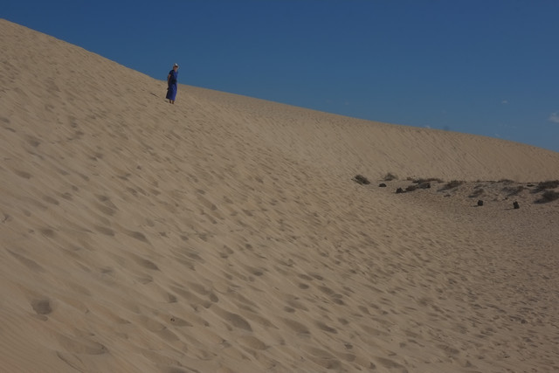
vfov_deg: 32.6
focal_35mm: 41
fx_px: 637
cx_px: 280
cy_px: 186
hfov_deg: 47.4
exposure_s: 1/500
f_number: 16
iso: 200
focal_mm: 27
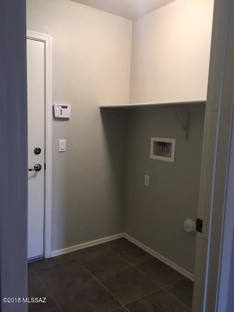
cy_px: 156
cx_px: 117
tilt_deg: -7.5
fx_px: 261
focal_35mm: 29
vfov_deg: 61.7
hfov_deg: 48.2
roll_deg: -1.2
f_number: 2.2
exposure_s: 1/30
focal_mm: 4.15
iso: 160
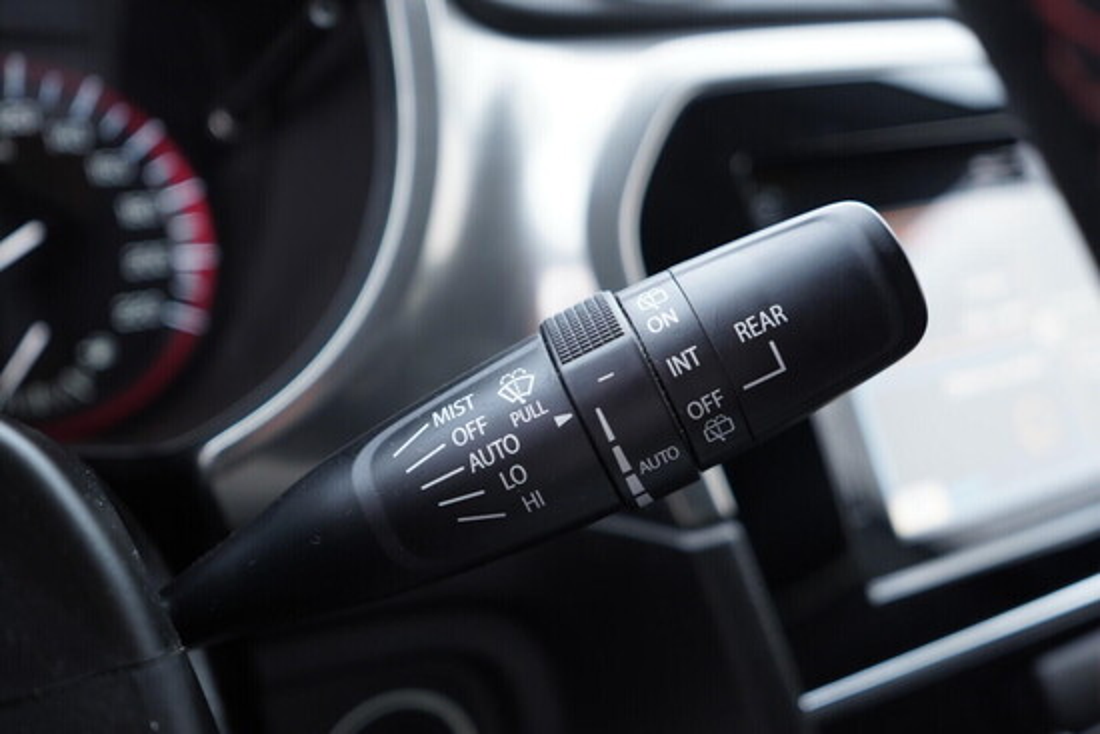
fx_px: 1100
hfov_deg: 53.1
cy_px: 367
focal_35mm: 36
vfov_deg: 36.9
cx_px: 550
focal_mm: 24
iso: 320
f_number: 2.8
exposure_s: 1/40
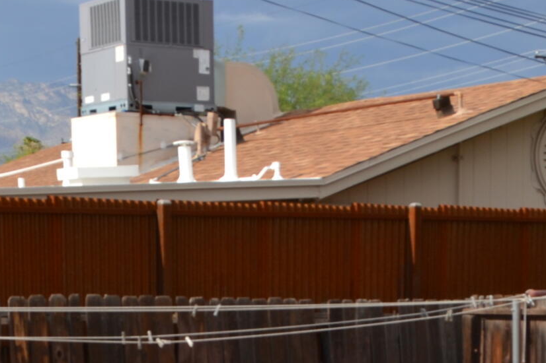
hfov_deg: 18.7
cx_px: 391
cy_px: 640
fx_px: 1652
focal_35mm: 109
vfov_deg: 11.7
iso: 100
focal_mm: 20
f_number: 10
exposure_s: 1/200
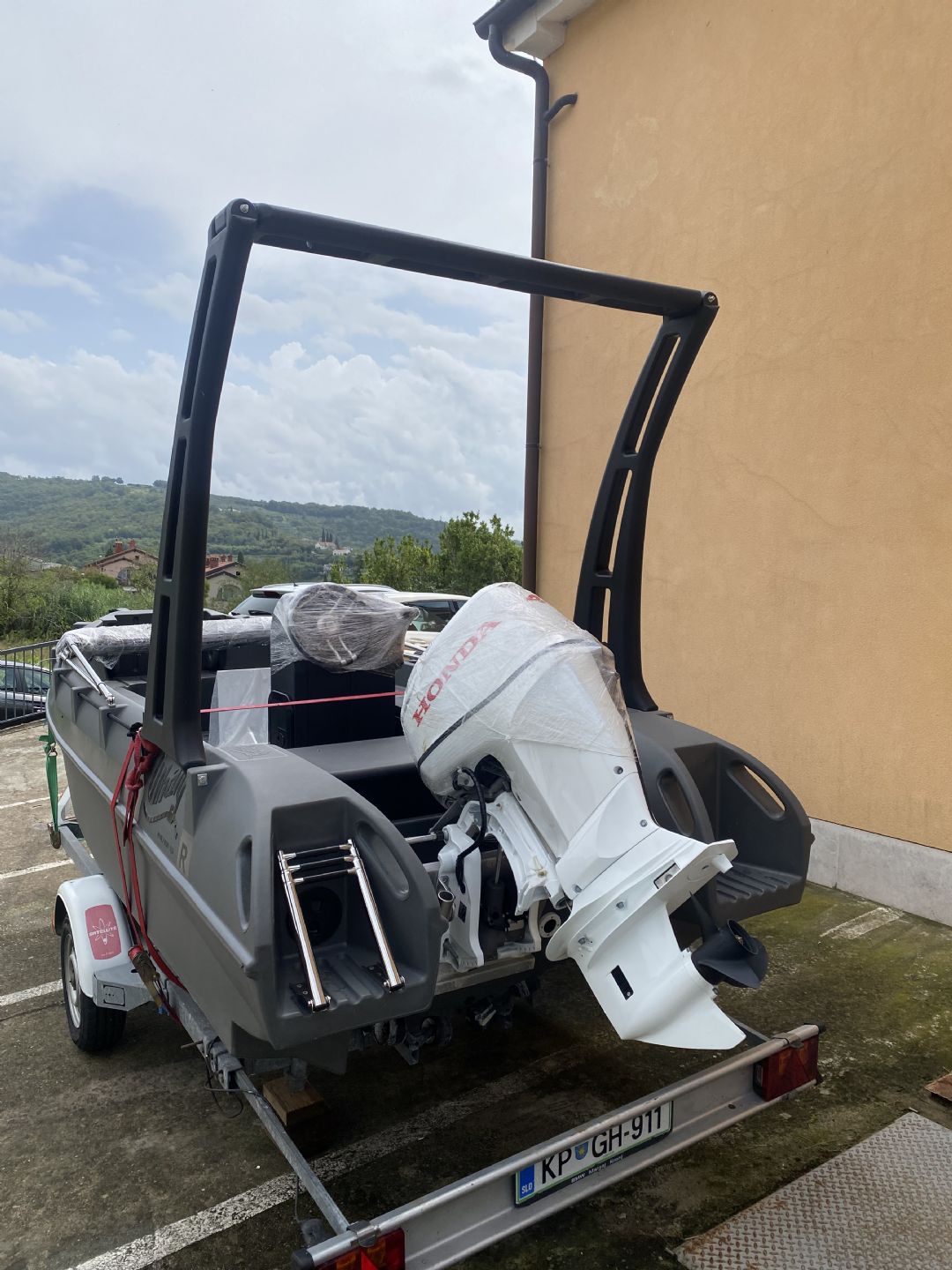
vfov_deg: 67.3
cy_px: 635
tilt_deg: -1.1
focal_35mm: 26
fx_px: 953
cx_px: 476
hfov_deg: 53.1
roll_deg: -1.2
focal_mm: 4.25
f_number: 1.8
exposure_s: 1/3401
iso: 32
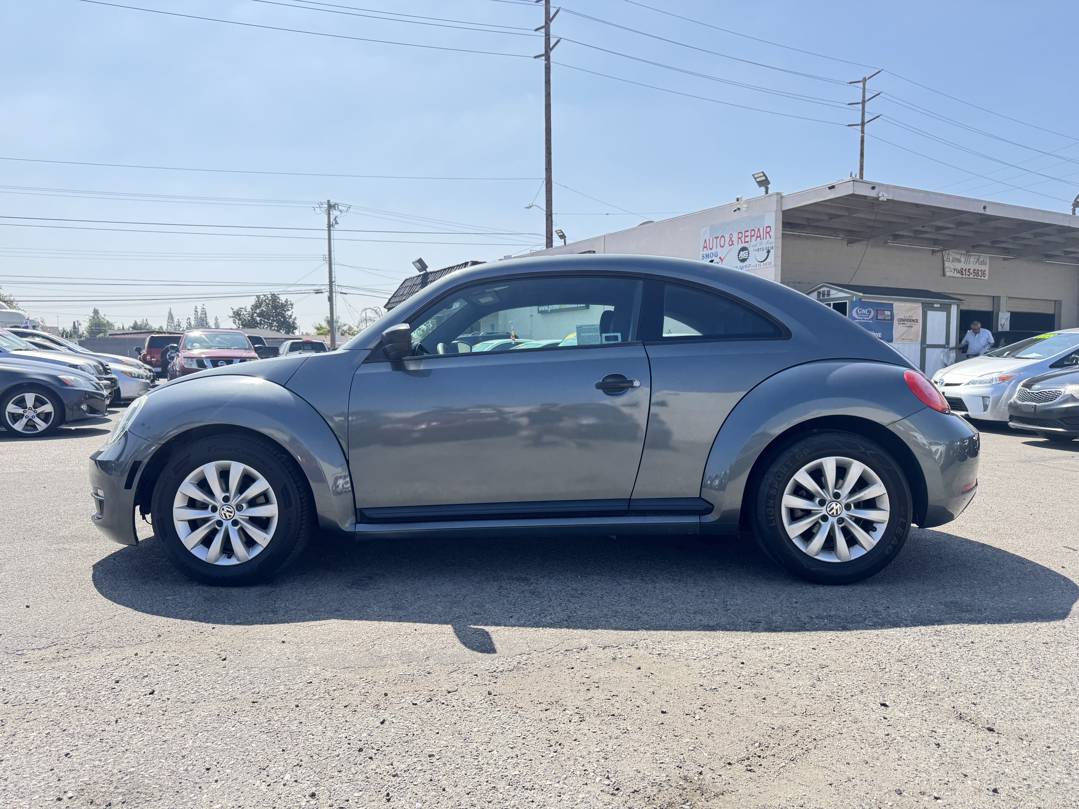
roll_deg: -1.2
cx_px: 540
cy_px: 404
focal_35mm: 24
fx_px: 748
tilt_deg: -3.4
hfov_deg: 71.6
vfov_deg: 56.8
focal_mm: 6.76
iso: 80
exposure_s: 1/2105
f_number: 1.78
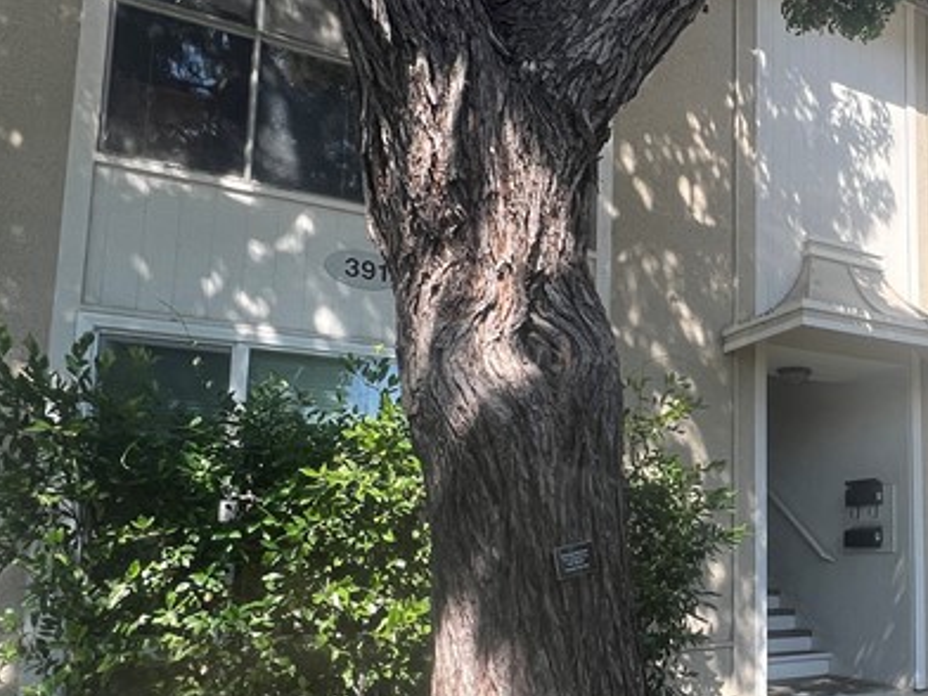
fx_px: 911
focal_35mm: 34
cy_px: 443
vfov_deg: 41.4
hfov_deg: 47.7
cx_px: 857
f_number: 1.8
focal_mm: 1.57
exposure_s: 1/598
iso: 32
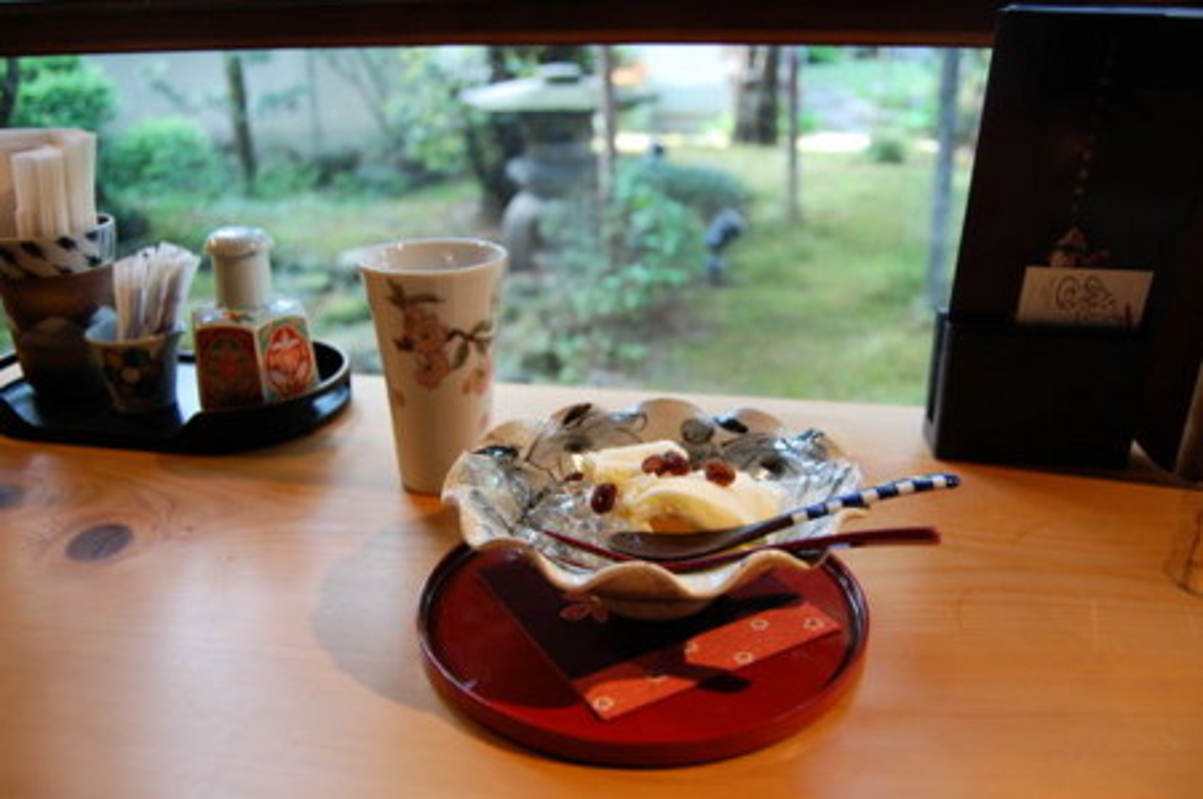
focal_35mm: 28
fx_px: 951
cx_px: 602
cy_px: 400
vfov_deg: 45.6
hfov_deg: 64.6
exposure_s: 1/50
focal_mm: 19
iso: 400
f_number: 3.5
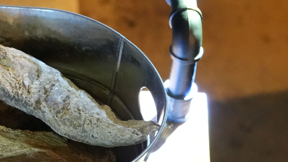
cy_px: 174
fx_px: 1054
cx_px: -43
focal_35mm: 138
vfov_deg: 8.7
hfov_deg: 15.1
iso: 8000
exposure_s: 1/20
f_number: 2.8
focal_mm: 35
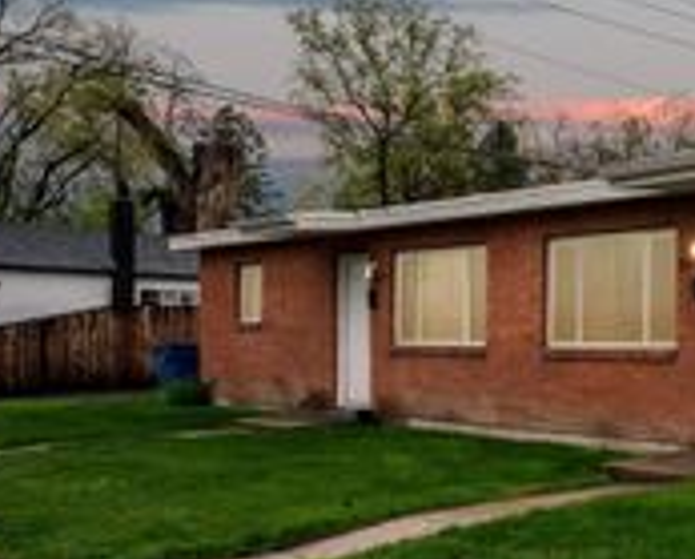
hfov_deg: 32.4
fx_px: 998
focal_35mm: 48
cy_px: 340
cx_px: 816
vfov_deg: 31.2
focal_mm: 17.9
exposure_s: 1/160
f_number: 13
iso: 400
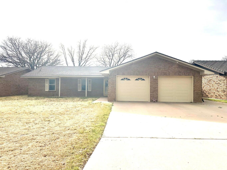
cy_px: 85
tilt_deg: +0.6
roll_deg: -0.6
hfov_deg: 71.6
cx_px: 114
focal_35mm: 24
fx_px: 157
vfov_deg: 56.8
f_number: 1.78
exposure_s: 1/8929
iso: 80
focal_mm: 6.86
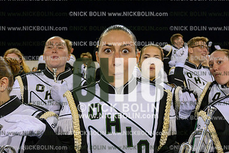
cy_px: 88
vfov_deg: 34.1
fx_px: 248
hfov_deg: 49.5
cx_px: 118
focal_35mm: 39
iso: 2000
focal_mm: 24
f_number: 4
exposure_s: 1/250
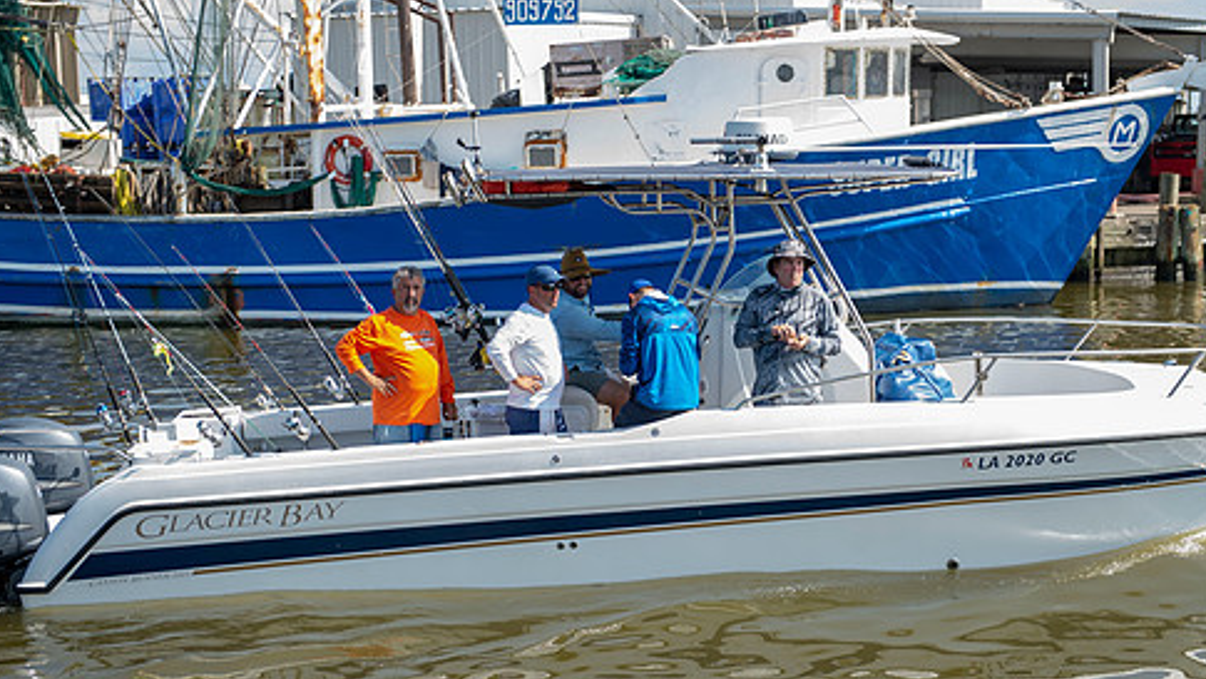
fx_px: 2143
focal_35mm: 67
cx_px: 666
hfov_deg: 31.4
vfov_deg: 18.0
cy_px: 416
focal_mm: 52
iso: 50
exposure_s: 1/250
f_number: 3.5
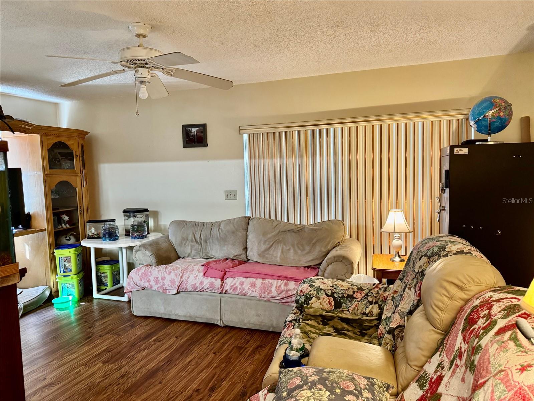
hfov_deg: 71.6
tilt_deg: -4.8
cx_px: 267
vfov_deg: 56.8
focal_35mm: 24
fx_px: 370
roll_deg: +1.9
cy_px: 200
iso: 320
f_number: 1.78
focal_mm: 6.76
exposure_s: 1/60
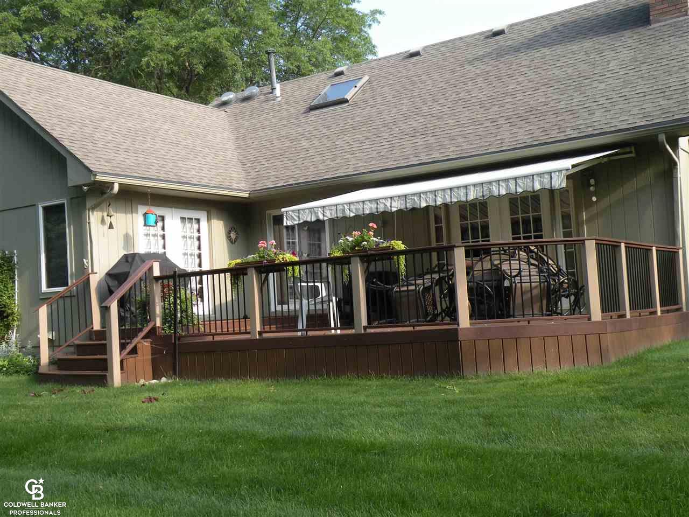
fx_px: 836
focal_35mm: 42
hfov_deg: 44.8
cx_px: 344
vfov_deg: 34.3
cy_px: 258
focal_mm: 7.4
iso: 64
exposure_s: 1/114
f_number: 4.5
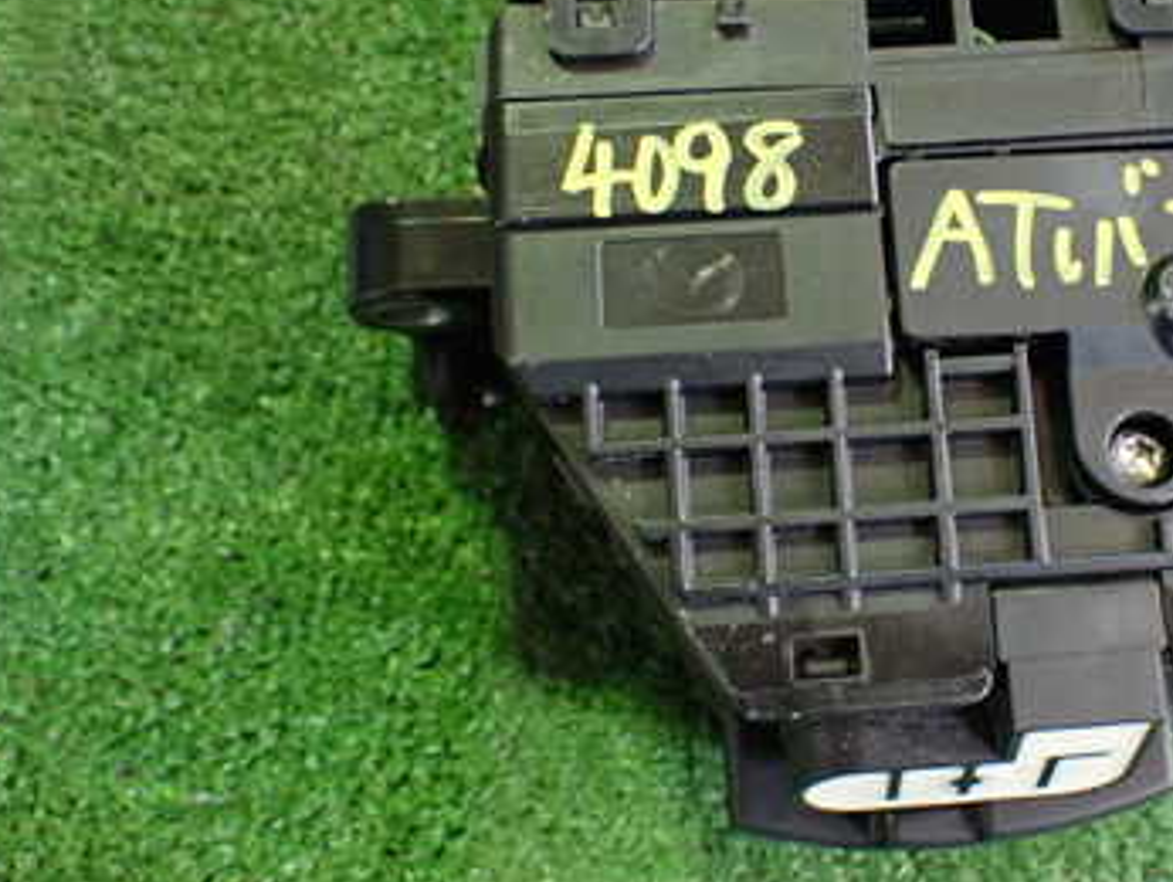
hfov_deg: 36.1
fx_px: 1763
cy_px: 329
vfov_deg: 28.0
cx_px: 861
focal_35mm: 52
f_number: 2.3
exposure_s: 1/50
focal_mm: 5.4
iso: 800
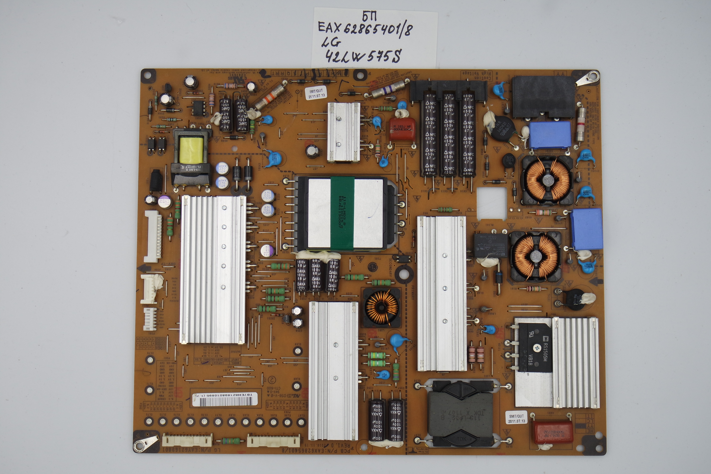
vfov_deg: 28.1
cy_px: 237
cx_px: 356
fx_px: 948
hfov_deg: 41.1
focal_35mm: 48
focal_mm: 18
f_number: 4.5
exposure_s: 1/125
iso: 160
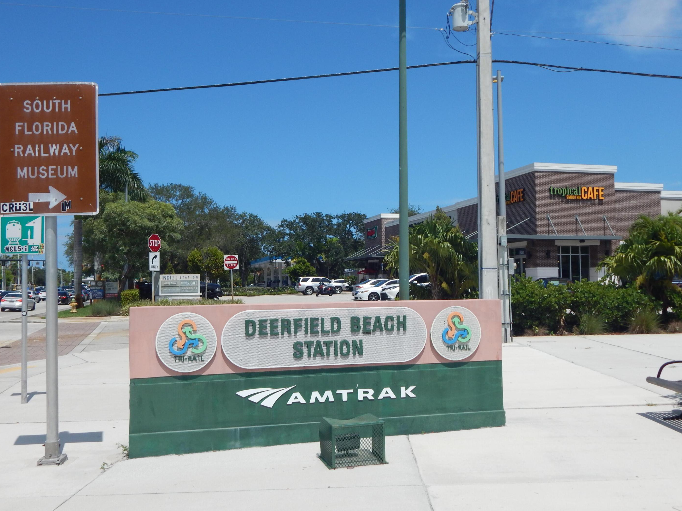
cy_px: 260
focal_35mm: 35
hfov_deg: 52.6
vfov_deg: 40.7
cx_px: 341
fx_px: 690
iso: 125
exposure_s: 1/800
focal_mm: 6.1
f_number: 6.7
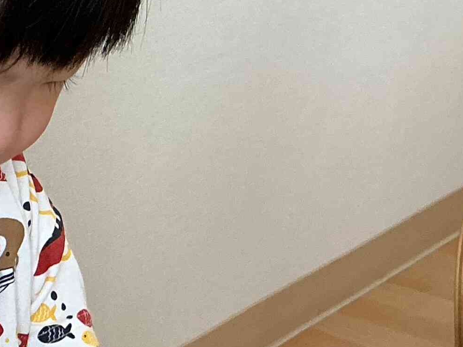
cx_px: 13
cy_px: 223
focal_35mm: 118
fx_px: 1578
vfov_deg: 12.5
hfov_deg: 16.4
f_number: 1.8
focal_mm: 3
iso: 80
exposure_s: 1/60
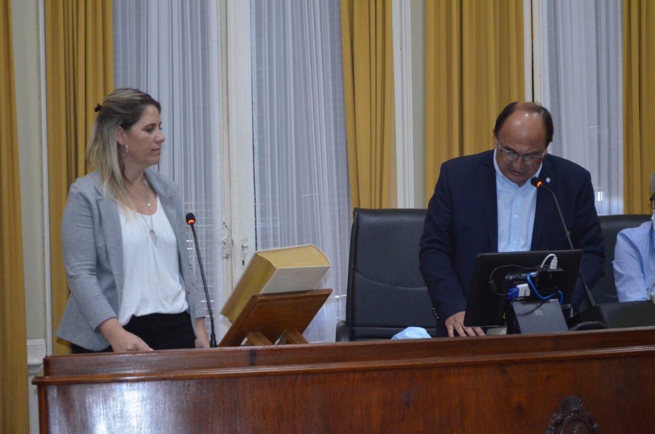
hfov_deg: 24.7
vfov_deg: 16.5
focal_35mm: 82
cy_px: 217
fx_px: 1498
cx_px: 328
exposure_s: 1/60
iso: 3200
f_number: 5.6
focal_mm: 55
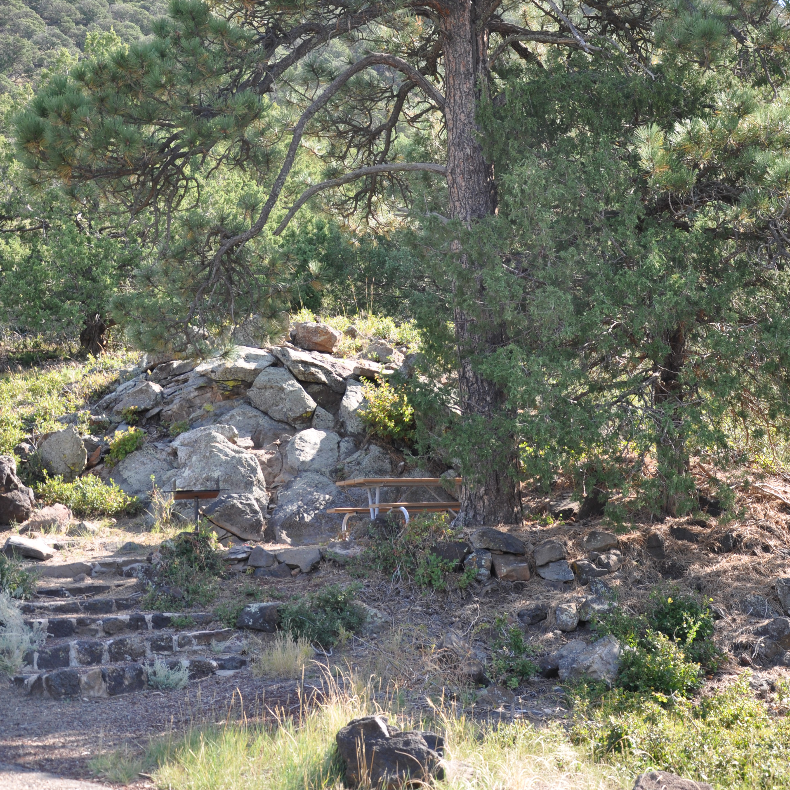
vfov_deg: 25.4
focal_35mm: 68
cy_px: 270
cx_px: 397
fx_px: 1747
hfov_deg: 25.5
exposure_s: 1/160
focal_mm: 35
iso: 200
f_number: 6.3
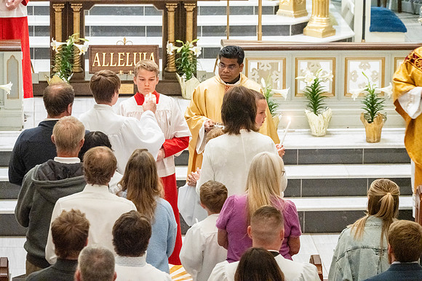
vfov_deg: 6.9
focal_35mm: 200
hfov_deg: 10.3
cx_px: 211
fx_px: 2345
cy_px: 140
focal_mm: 200
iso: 5000
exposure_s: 1/60
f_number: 8
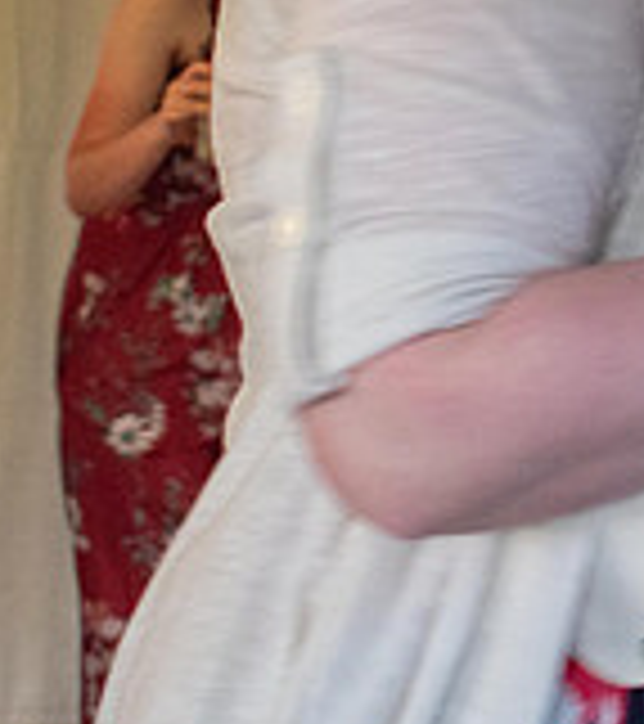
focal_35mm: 181
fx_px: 4057
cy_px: 72
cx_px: 937
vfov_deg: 10.2
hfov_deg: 8.9
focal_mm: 32
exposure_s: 1/60
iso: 1000
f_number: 4.5
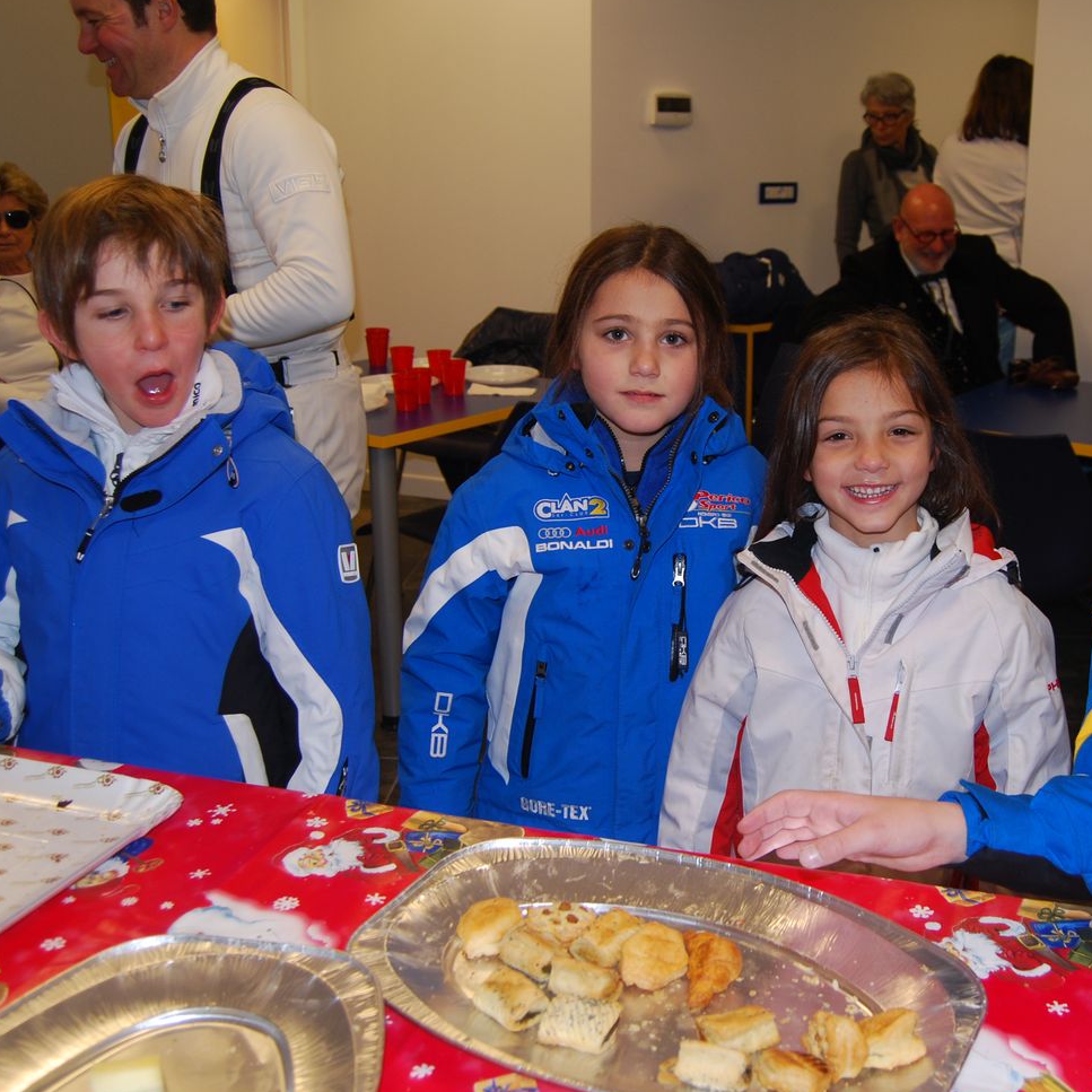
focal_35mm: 38
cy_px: 536
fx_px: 1356
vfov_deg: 43.9
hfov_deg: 43.4
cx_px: 709
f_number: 3.5
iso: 200
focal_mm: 18
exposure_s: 1/60
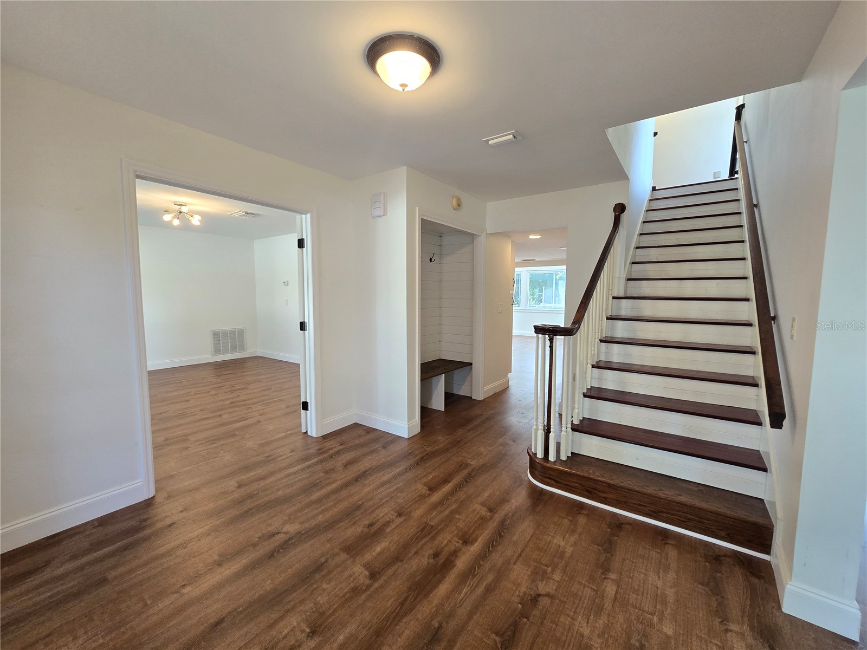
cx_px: 434
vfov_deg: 89.9
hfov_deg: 106.2
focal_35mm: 13
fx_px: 326
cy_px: 325
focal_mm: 2.2
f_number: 2.2
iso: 250
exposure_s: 1/60
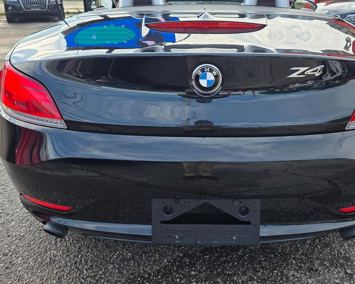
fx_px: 305
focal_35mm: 29
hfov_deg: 60.2
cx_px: 204
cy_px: 115
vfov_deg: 49.7
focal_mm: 6.3
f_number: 1.7
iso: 80
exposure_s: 1/2032
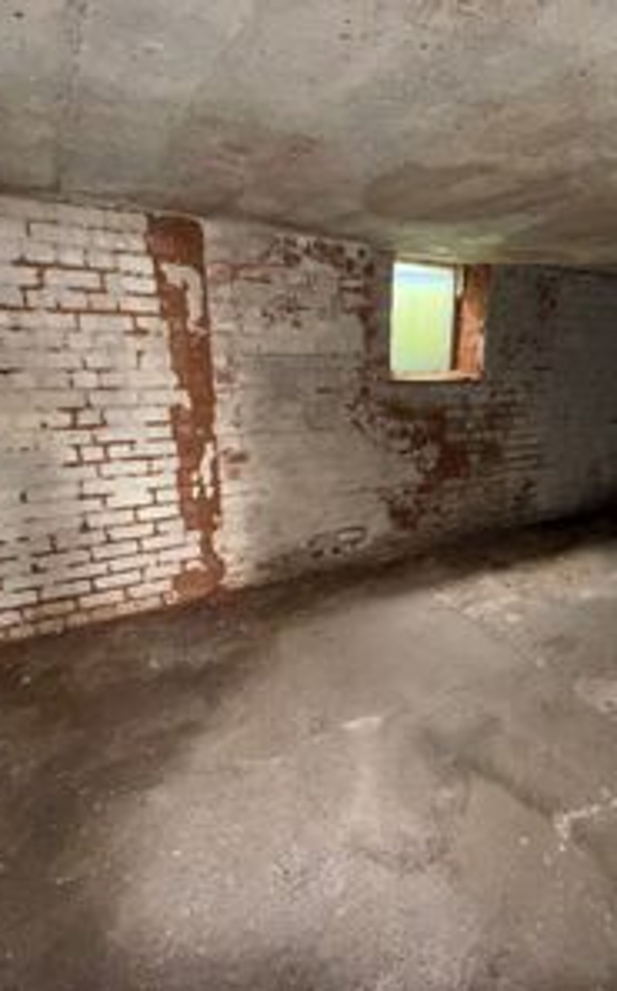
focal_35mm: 20
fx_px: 539
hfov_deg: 58.4
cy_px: 497
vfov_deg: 85.1
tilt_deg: -17.3
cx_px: 404
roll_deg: -2.0
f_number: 2.2
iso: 500
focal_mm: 2.22
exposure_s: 1/30
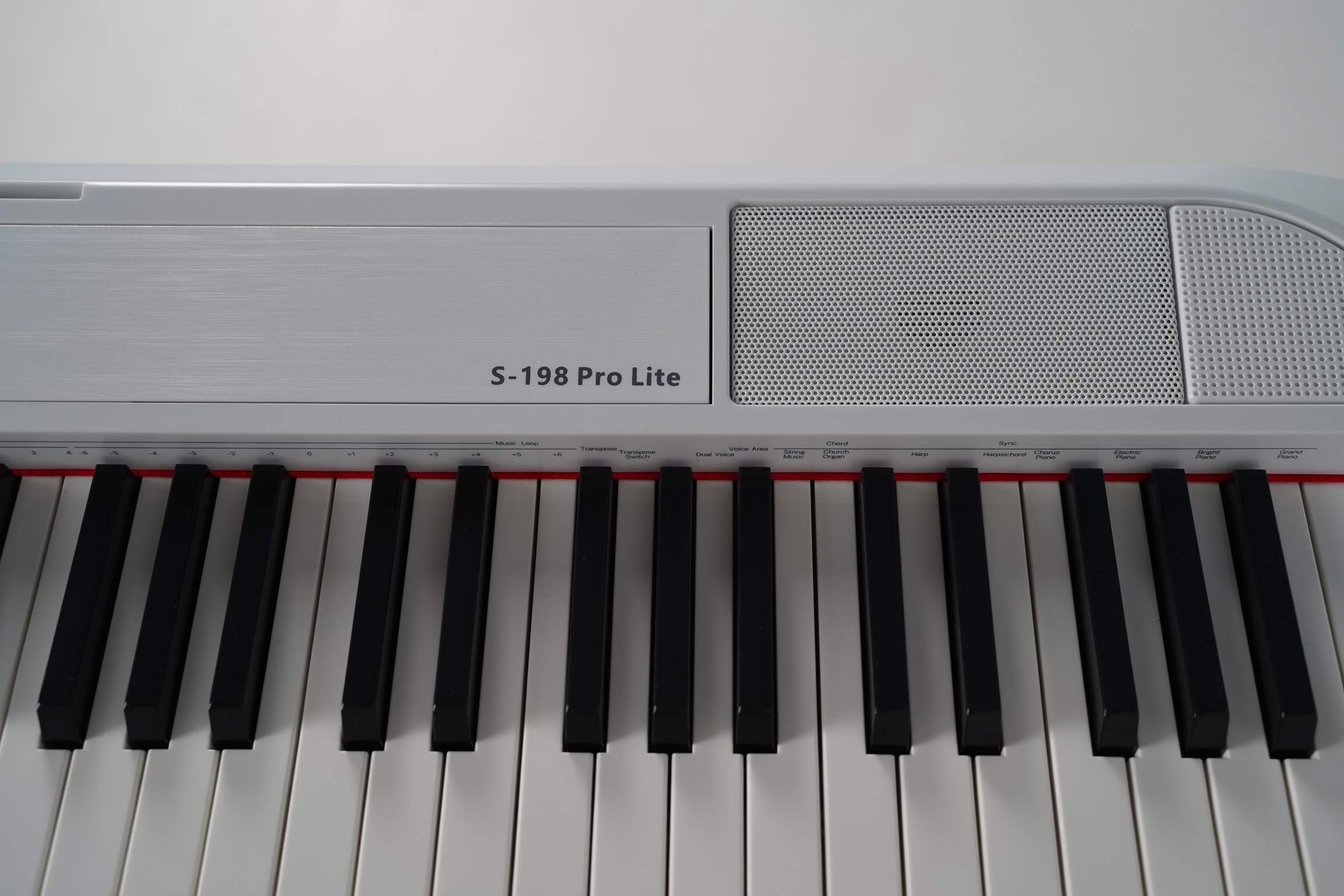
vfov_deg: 31.9
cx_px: 672
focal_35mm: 42
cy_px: 448
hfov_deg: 46.4
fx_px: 1568
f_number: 5
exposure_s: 1/100
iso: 250
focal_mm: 42
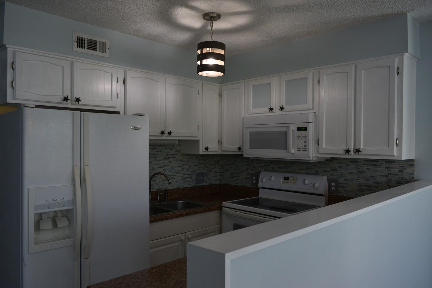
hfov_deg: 67.4
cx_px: 216
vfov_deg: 47.9
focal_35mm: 27
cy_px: 144
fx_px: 324
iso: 400
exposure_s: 1/100
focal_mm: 18
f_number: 5
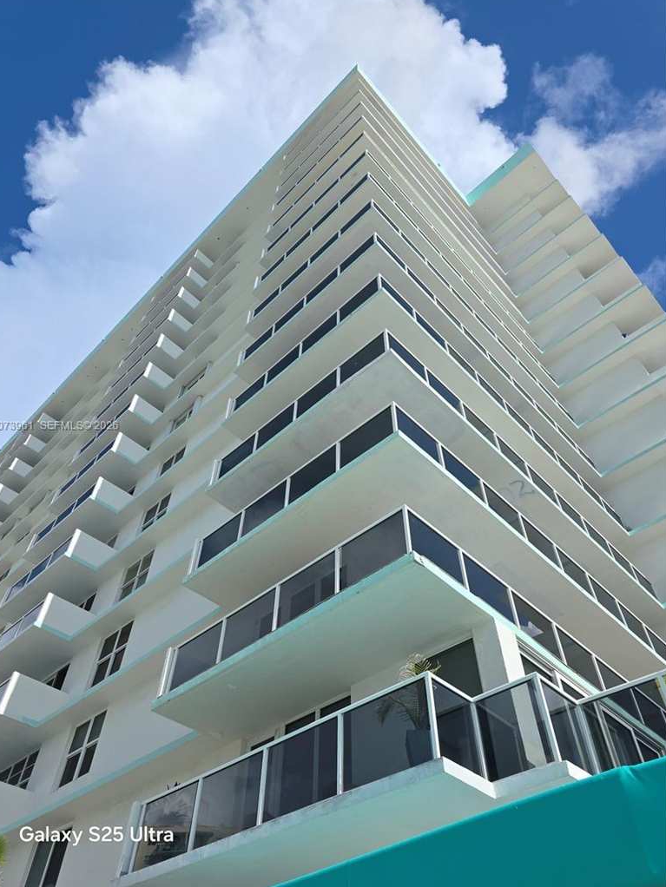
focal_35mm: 24
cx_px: 323
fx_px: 615
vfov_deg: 71.6
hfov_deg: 56.8
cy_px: 426
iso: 12
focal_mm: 6.3
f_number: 1.7
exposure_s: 1/1242
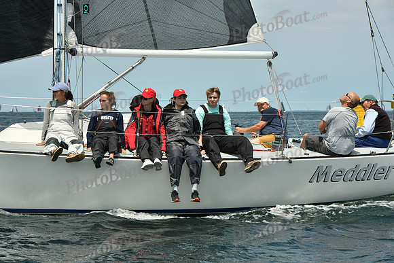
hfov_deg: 17.1
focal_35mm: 120
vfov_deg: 11.4
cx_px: 197
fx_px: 1314
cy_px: 132
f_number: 10
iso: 320
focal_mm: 120
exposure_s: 1/1000
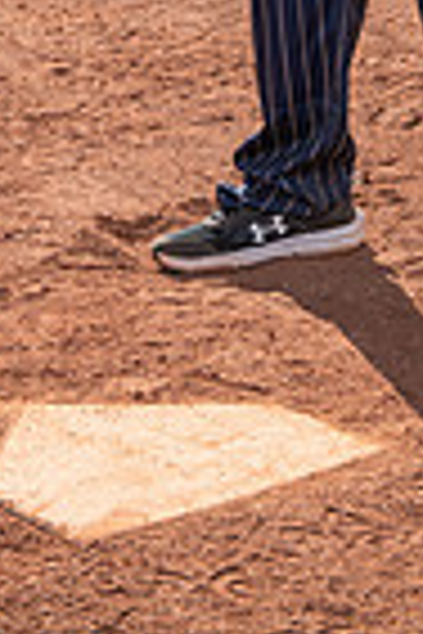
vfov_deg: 12.2
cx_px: 320
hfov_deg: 8.6
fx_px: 2820
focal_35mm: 160
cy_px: -360
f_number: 8
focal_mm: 50
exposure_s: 1/250
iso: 200
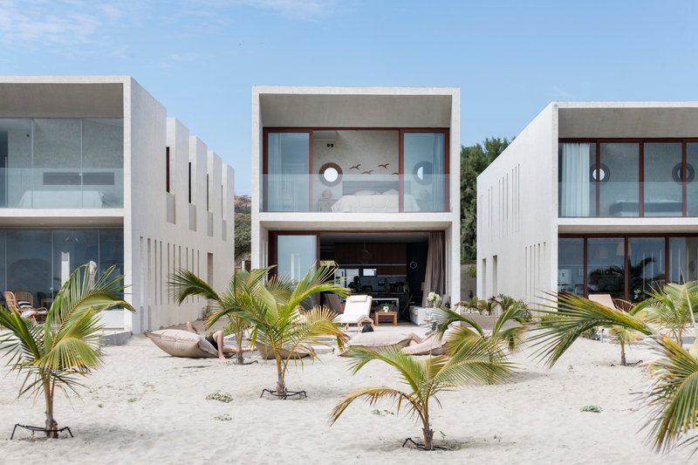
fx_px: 1357
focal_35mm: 70
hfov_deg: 28.8
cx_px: 349
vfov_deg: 19.4
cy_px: 232
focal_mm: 70
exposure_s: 1/1250
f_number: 8
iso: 500
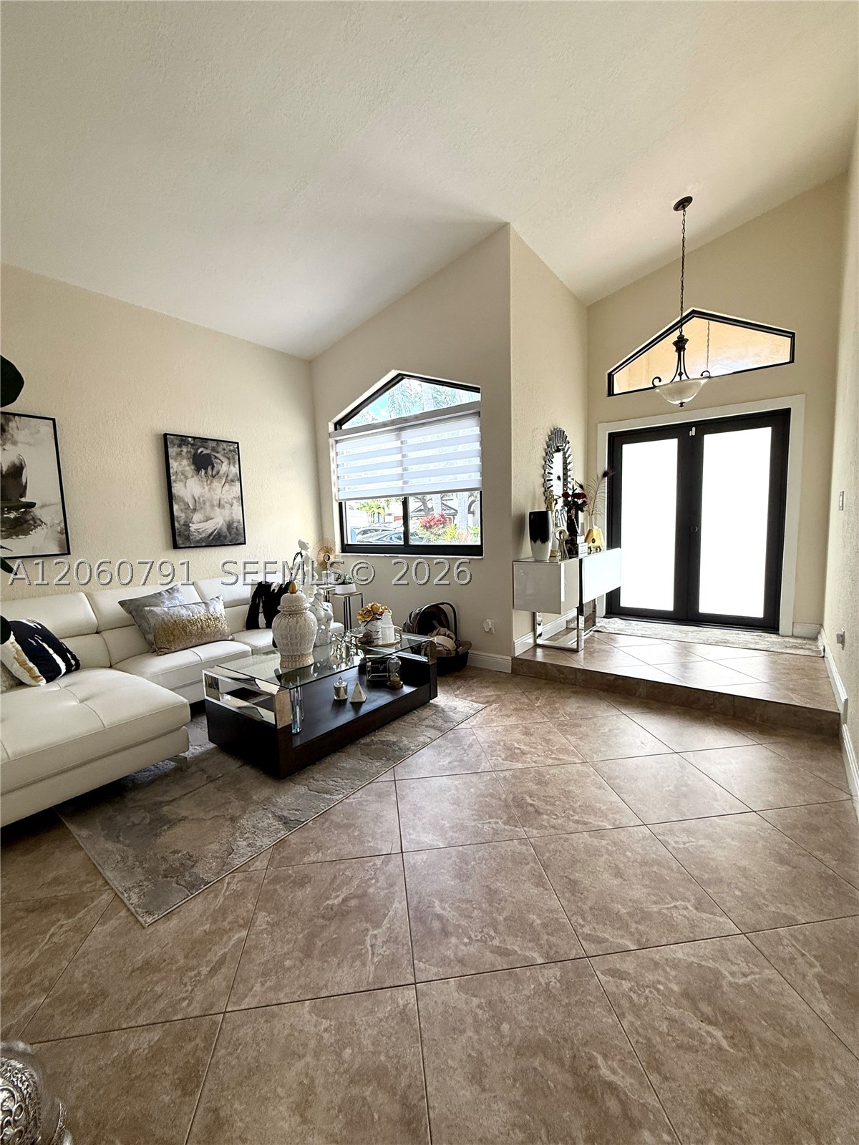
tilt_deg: -5.9
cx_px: 430
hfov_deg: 85.7
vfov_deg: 102.1
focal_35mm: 14
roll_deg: +1.9
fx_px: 463
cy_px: 572
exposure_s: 1/120
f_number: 2.2
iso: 160
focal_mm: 2.22
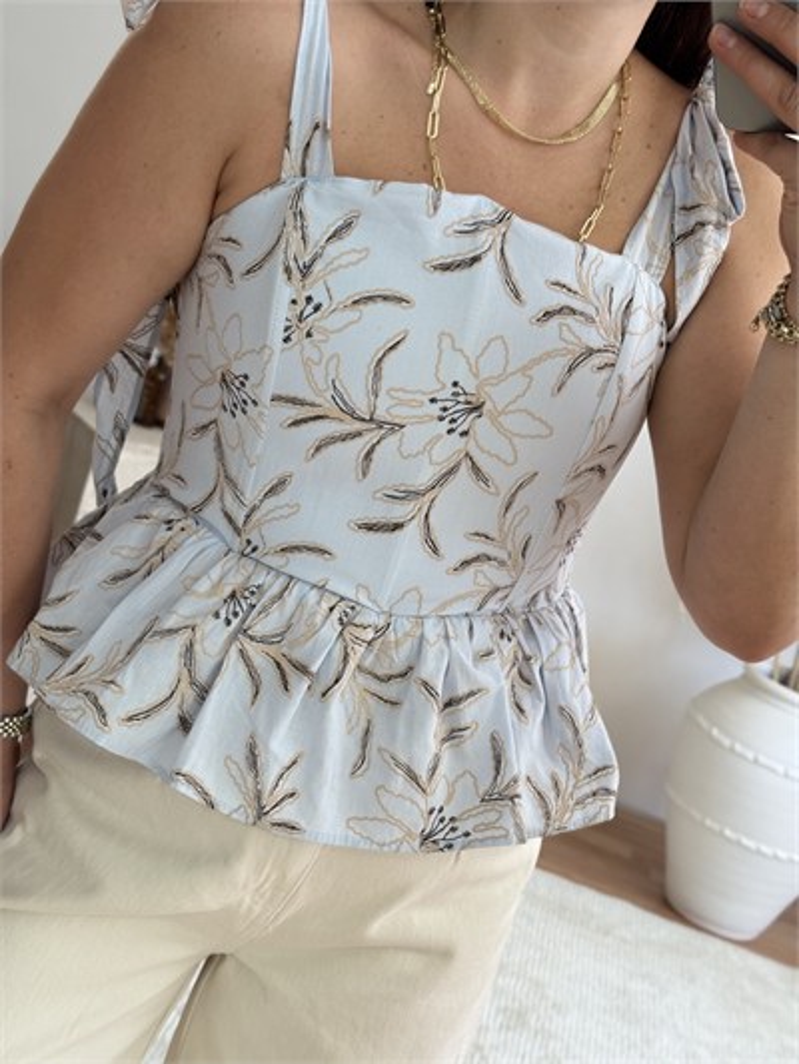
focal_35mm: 48
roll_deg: -15.4
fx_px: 1477
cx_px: 400
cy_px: 532
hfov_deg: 30.3
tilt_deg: -38.0
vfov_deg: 39.6
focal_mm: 6.76
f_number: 1.78
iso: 64
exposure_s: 1/209
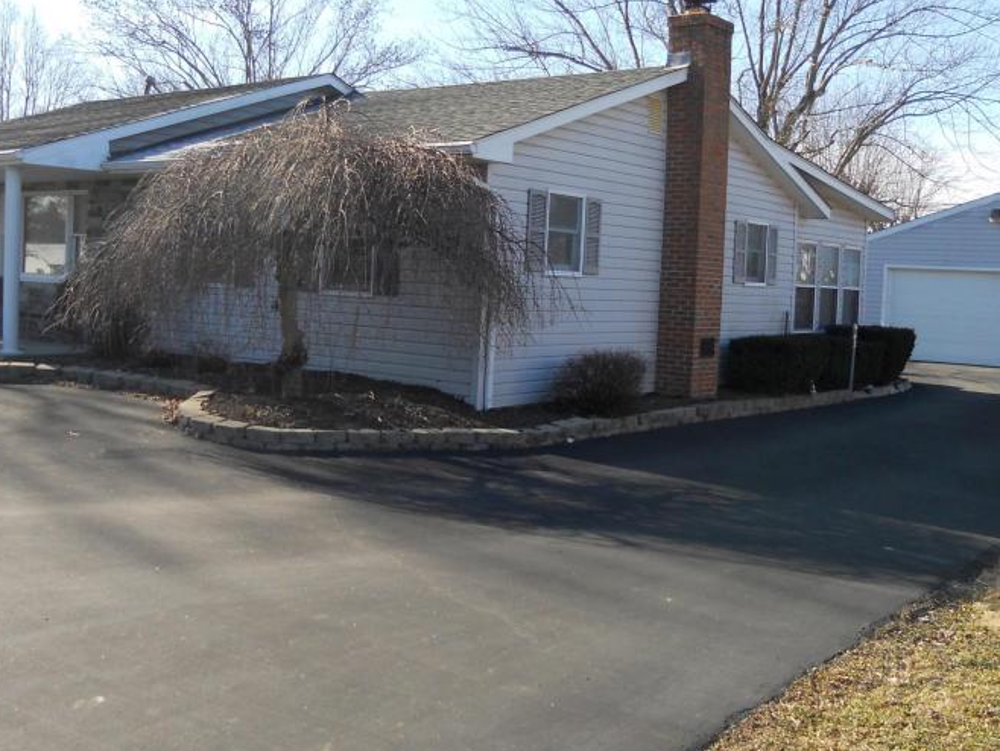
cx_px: 441
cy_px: 283
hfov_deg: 44.7
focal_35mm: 42
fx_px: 1214
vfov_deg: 34.2
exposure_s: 1/400
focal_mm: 4.9
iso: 80
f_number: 3.2
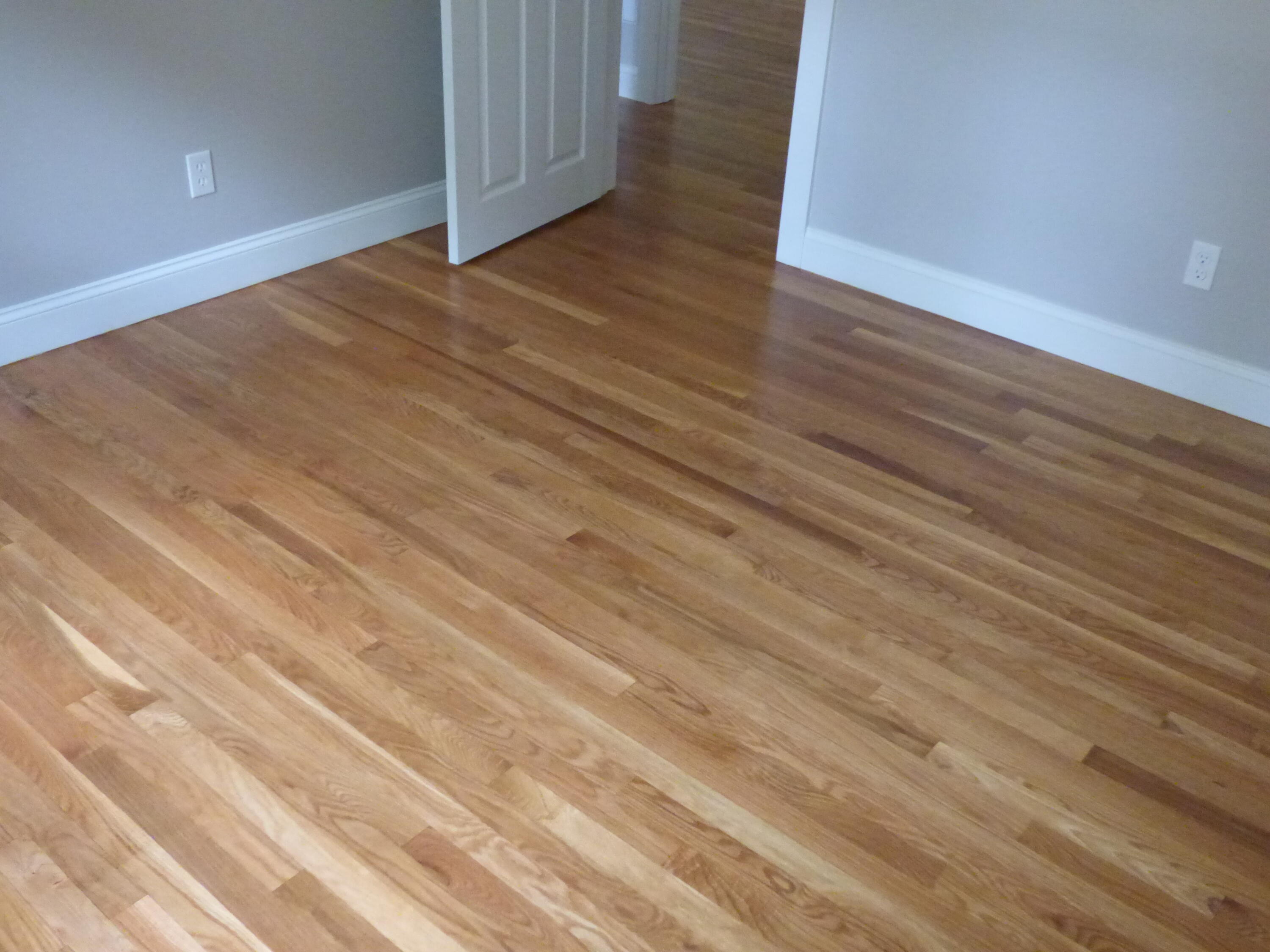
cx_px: 635
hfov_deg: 55.4
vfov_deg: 42.9
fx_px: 1211
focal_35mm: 33
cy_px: 476
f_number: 3.4
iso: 1600
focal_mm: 5.78
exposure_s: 1/100
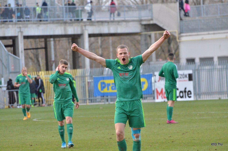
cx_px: 114
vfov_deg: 5.5
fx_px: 1564
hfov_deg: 8.3
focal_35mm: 248
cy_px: 76
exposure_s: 1/1600
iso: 3200
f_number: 5
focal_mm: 165
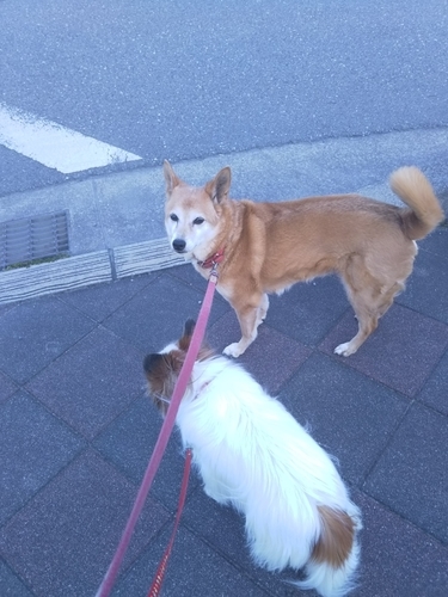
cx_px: 224
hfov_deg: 46.8
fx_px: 518
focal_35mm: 30
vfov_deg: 60.0
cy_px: 298
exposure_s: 1/140
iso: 40
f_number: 2.2
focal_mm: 4
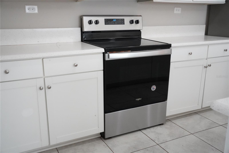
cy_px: 76
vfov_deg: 37.8
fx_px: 223
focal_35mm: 35
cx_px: 114
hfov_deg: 54.4
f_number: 18
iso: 12800
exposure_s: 1/60
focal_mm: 35
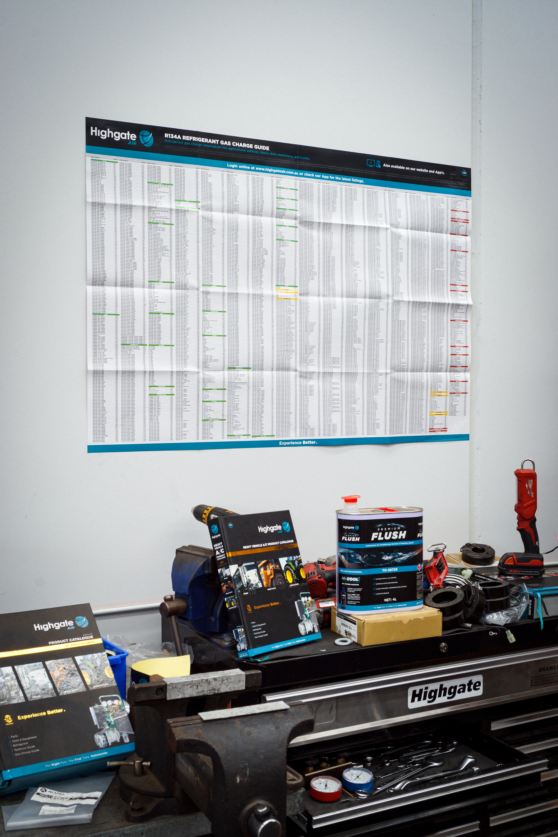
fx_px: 907
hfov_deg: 34.2
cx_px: 279
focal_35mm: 39
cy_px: 418
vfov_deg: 49.6
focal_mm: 26
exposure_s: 1/3
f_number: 13
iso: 100
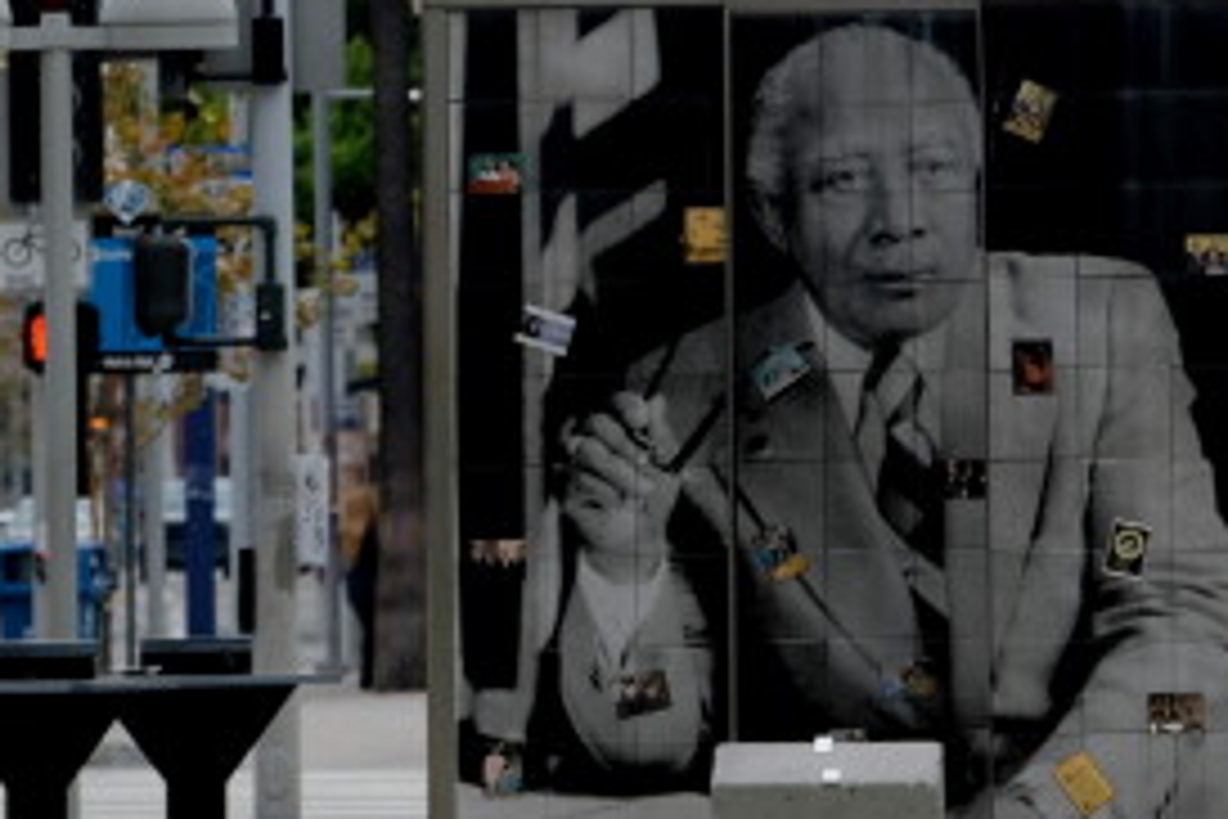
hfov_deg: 4.0
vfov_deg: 2.6
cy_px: -135
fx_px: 17702
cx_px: 1349
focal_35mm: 519
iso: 400
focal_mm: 119.2
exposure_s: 1/1000
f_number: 4.5
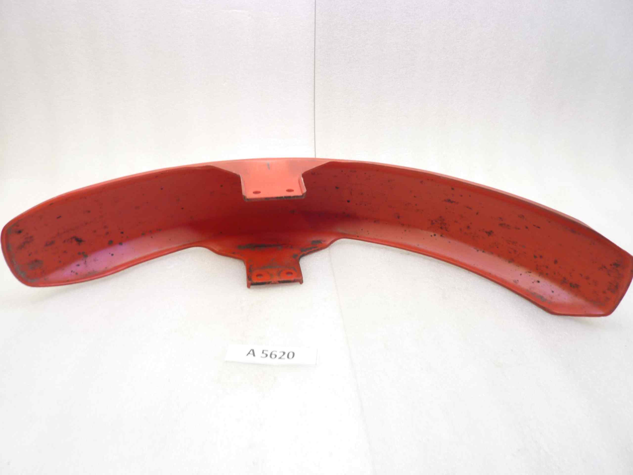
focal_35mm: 25
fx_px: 457
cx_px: 316
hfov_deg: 69.4
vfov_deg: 54.9
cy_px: 238
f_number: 3.3
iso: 80
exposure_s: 1/8
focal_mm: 4.1
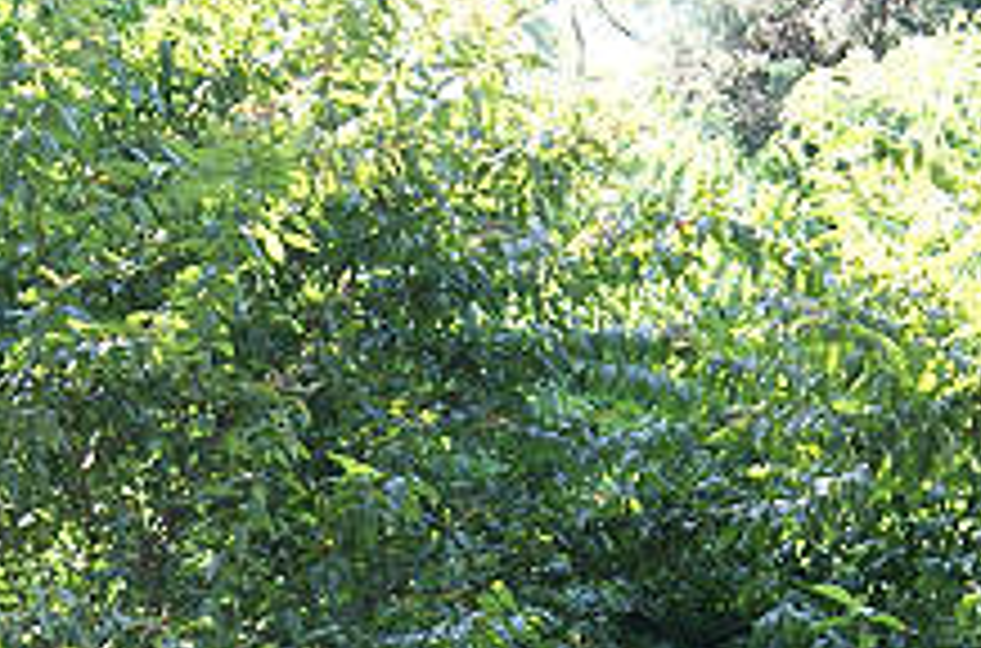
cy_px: 1055
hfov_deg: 12.9
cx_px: 360
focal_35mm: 159
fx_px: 4320
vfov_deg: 8.3
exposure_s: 1/50
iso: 160
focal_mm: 28
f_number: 4.5
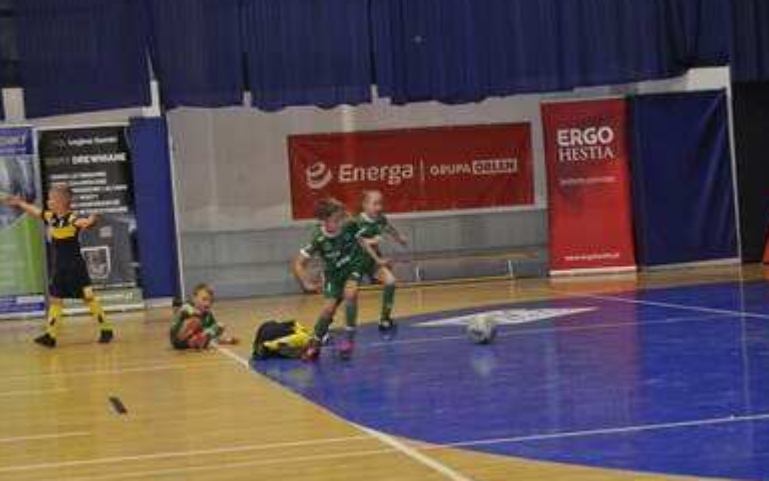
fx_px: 1961
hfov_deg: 22.2
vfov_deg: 14.0
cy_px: 240
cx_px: 423
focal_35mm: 94
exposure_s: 1/60
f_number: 5.6
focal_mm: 55
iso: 800
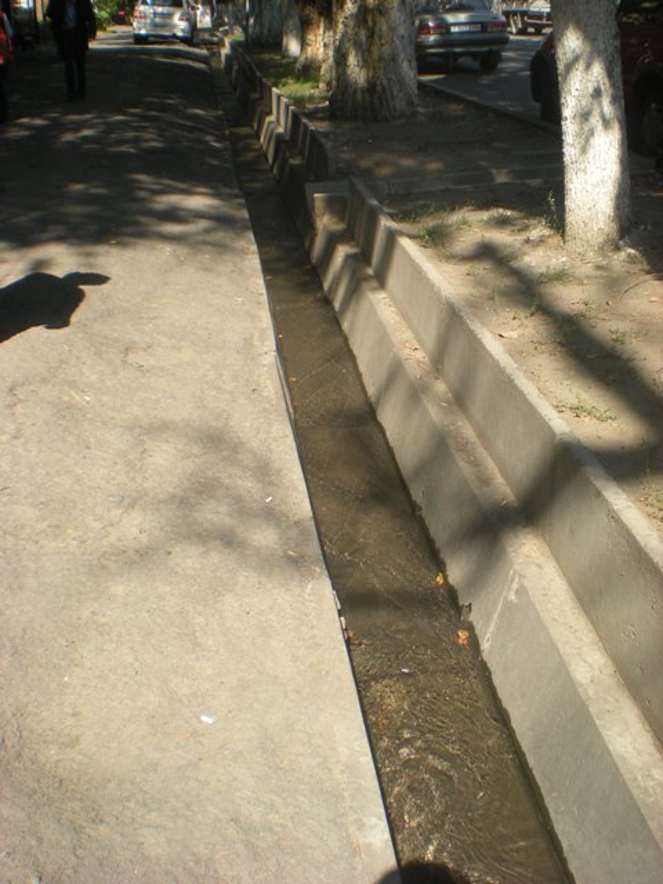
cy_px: 442
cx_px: 332
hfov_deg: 37.7
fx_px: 970
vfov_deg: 49.0
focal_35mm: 38
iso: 64
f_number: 4.6
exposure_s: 1/185
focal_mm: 6.3
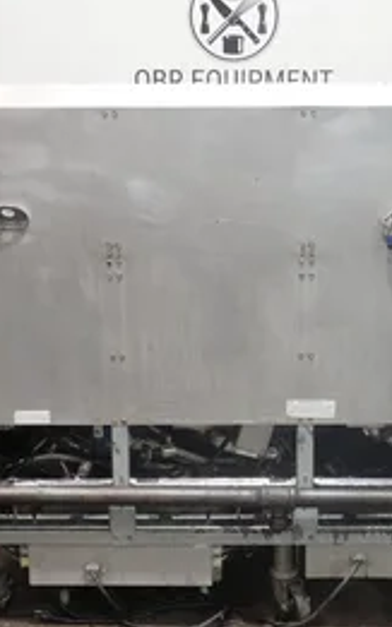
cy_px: 316
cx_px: 233
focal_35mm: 64
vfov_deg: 32.0
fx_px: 1095
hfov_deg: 20.3
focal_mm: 15.28
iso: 1600
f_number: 4
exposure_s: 1/50
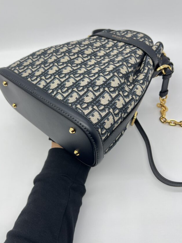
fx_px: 224
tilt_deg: -48.3
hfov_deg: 44.1
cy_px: 112
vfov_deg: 56.8
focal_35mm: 32
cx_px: 83
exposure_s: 1/100
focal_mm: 5.7
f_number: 1.5
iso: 50
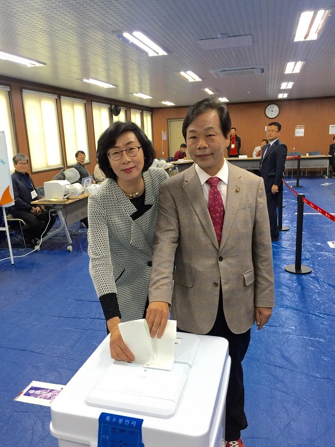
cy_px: 224
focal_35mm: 29
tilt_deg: -12.2
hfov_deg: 48.2
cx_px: 168
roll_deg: +1.9
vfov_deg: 61.7
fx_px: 374
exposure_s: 1/30
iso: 50
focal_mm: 4.15
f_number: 2.2
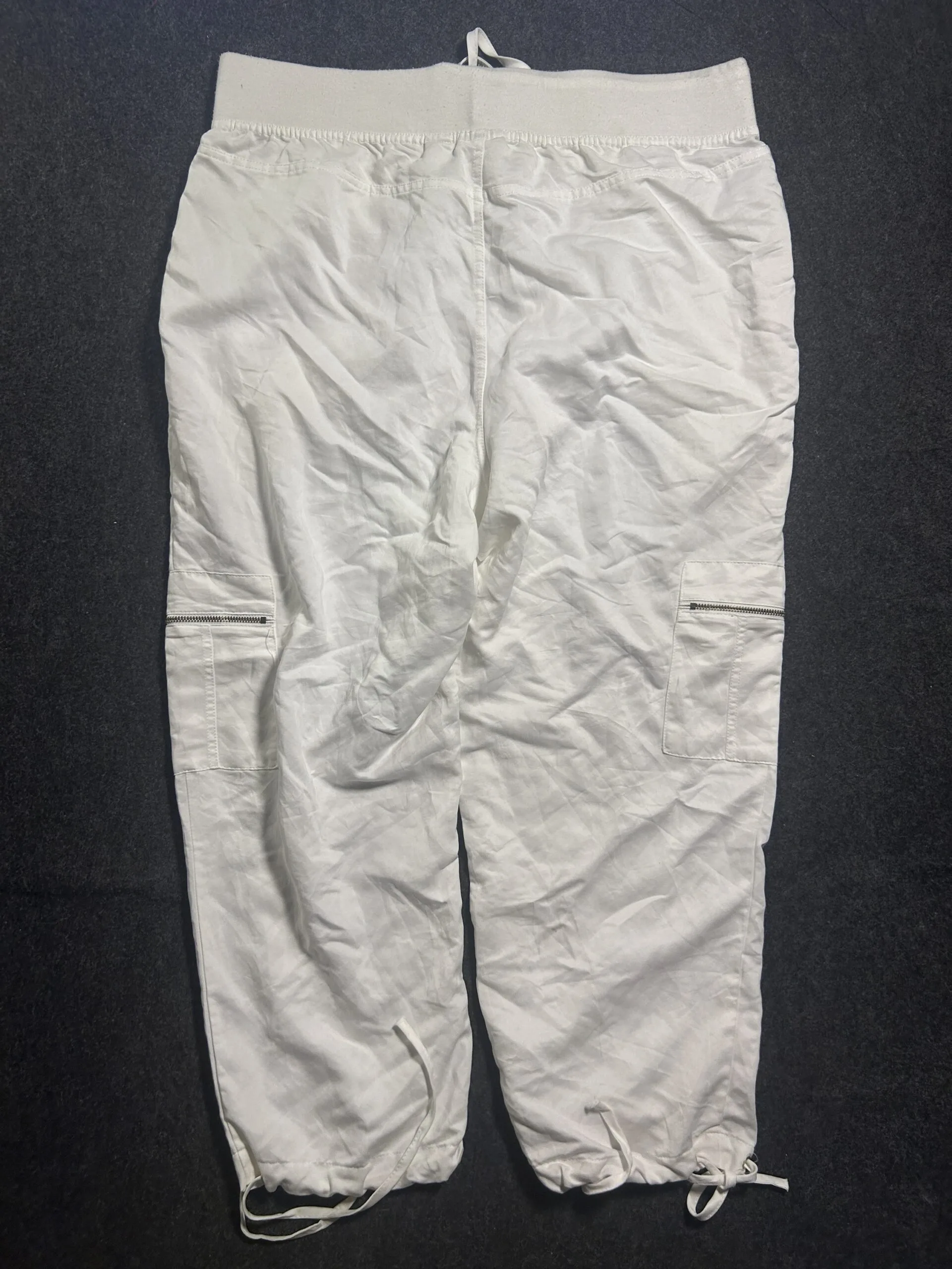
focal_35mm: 26
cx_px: 476
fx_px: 953
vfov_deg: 67.3
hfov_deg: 53.1
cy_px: 634
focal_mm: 5.7
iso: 100
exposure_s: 1/100
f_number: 1.5
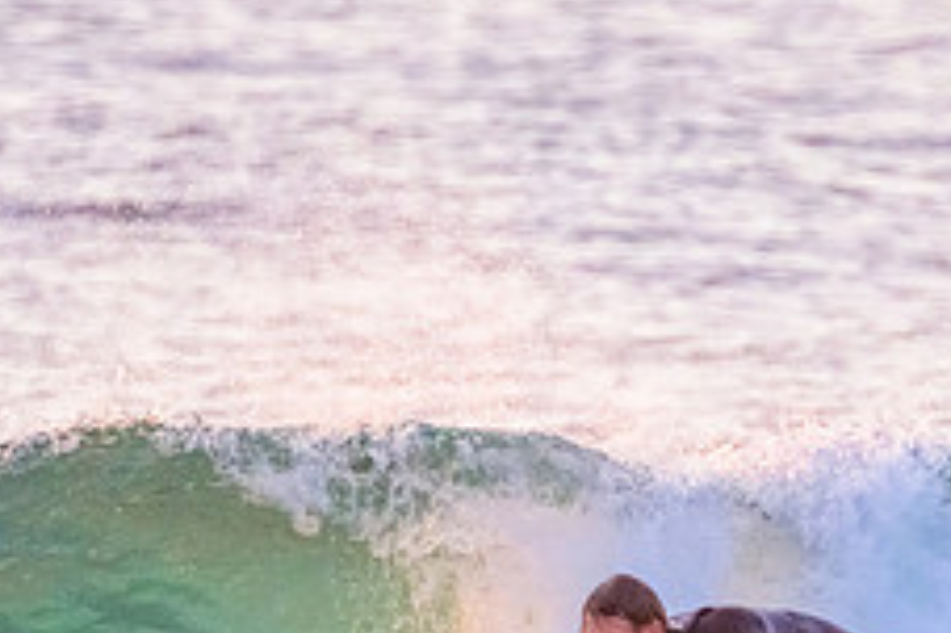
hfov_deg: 1.0
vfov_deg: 0.7
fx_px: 54034
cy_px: 757
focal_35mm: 2047
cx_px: 540
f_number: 11
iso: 11400
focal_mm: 800
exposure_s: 1/800
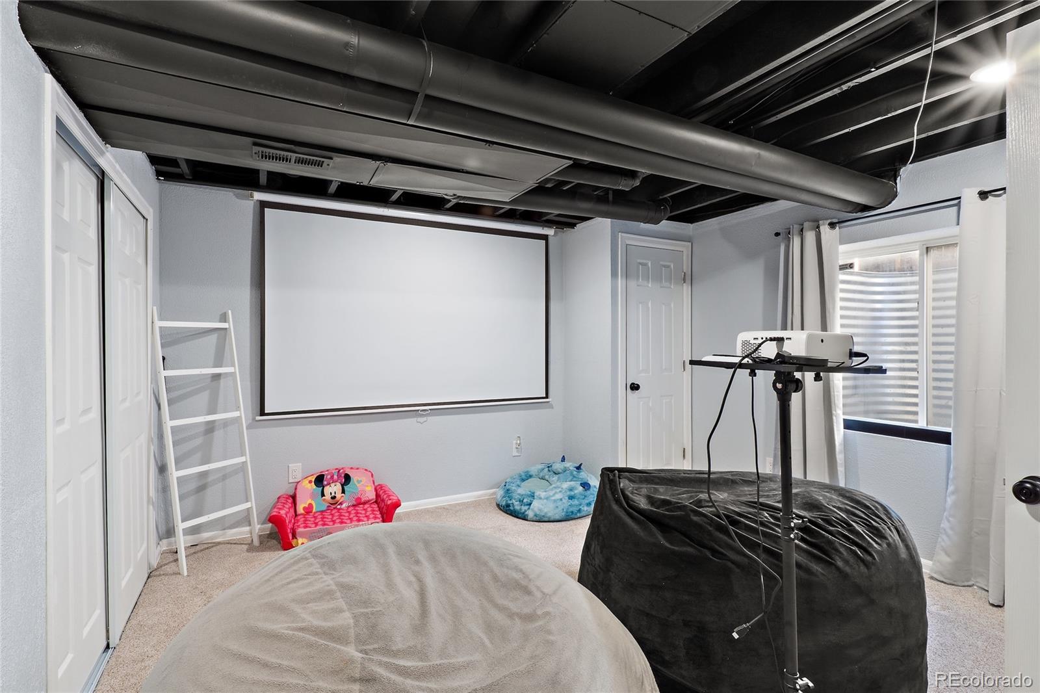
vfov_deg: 72.0
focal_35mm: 16
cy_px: 346
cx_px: 520
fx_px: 477
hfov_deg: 95.0
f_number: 16
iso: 100
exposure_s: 6
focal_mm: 11
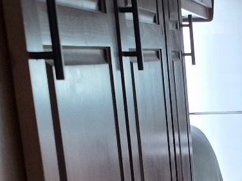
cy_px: 256
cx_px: 297
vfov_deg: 14.3
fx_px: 685
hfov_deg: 18.9
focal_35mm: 98
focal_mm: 5.4
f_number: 1.8
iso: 1000
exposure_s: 1/120
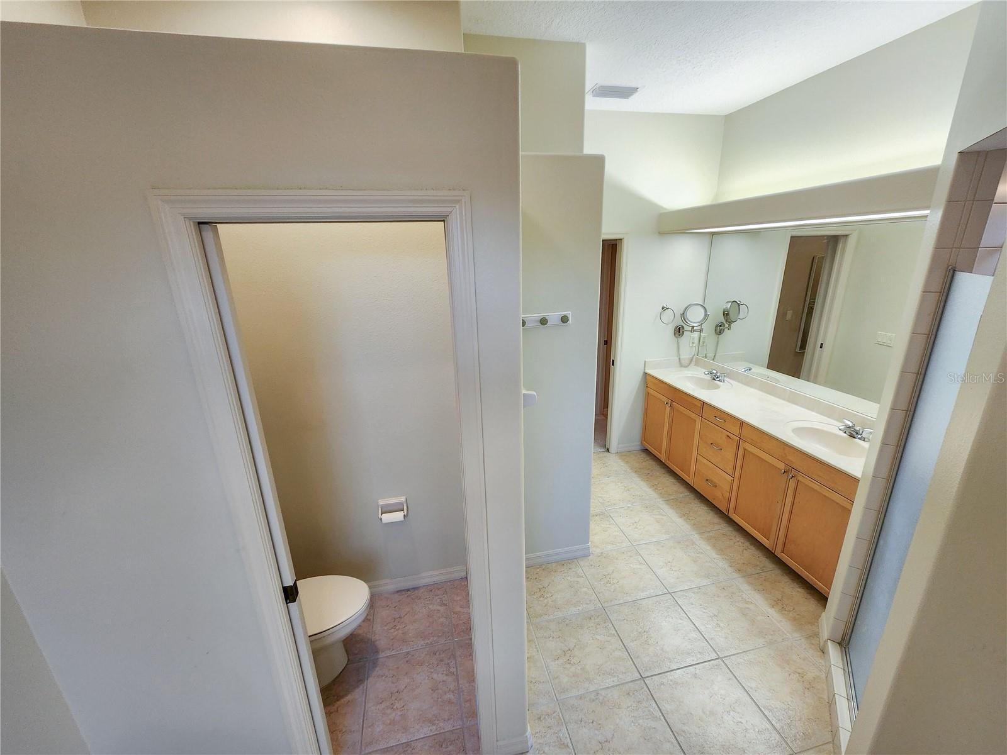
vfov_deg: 89.9
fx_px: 378
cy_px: 378
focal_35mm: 13
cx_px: 504
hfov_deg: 106.2
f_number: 2.2
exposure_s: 1/60
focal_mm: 2.2
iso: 160
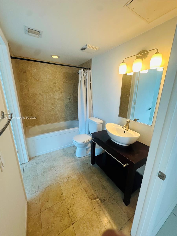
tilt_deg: -14.8
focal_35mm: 14
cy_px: 118
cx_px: 88
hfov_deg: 85.7
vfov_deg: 102.1
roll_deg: -1.9
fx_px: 95
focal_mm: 2.22
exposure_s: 1/120
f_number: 2.2
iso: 160
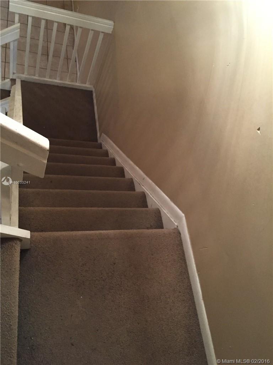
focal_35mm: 29
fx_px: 305
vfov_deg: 61.7
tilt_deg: -55.3
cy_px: 182
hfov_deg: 48.2
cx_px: 136
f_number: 2.2
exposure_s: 1/15
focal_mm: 4.15
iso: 250
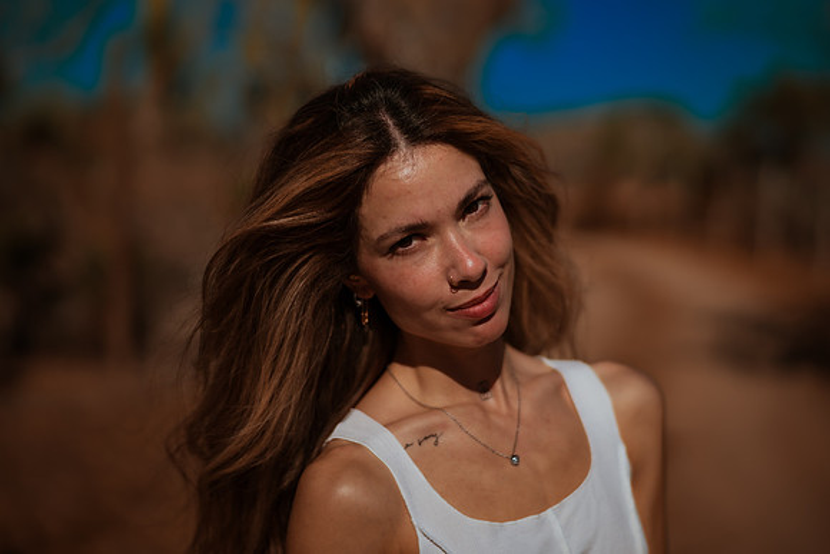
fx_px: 1337
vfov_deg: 23.4
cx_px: 415
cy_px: 277
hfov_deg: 34.5
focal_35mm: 58
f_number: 1.8
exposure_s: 1/8000
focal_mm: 58
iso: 50
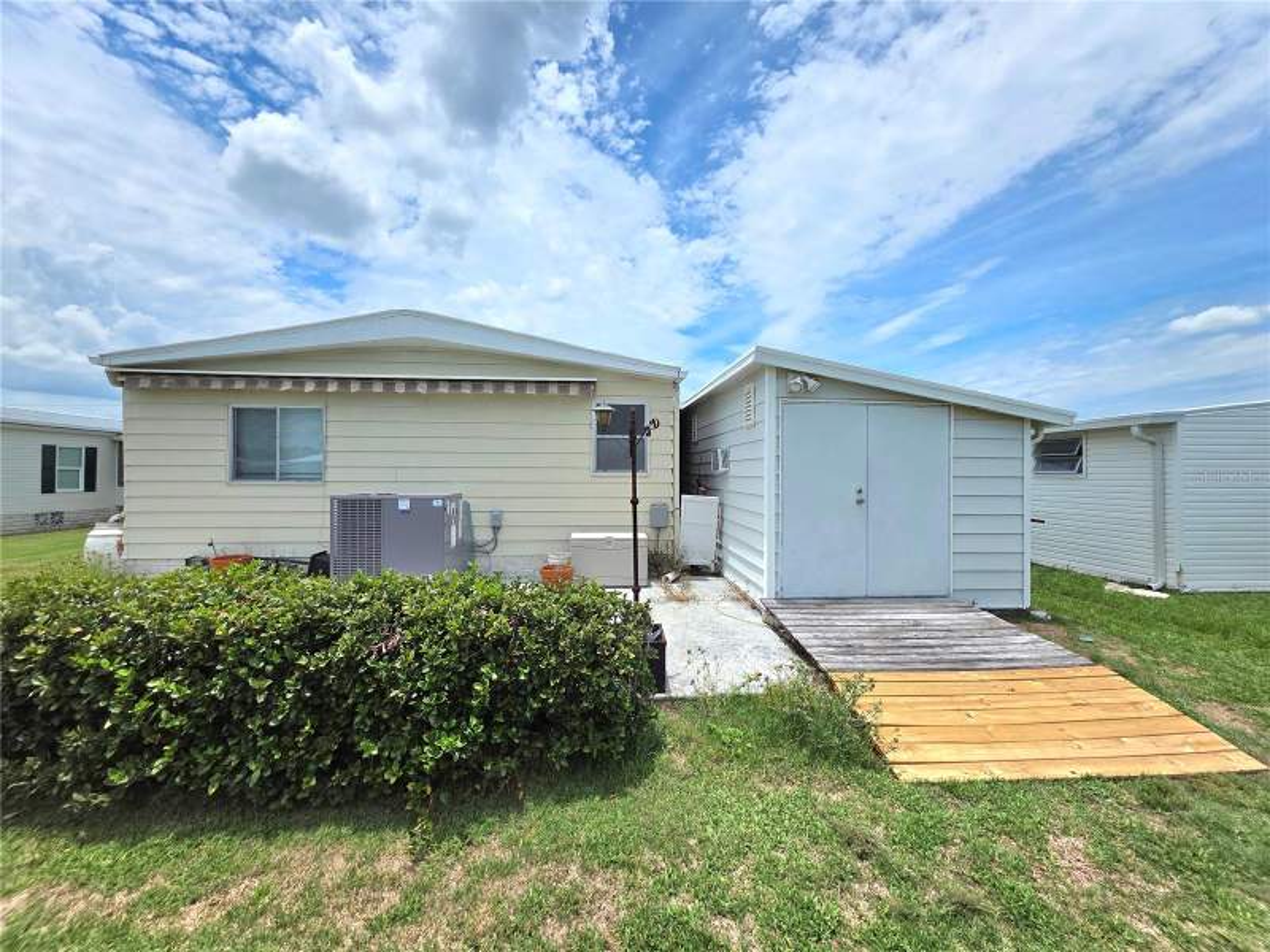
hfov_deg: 106.2
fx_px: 477
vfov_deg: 89.9
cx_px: 635
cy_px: 476
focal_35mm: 13
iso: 40
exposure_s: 1/3333
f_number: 1.9
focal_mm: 2.2
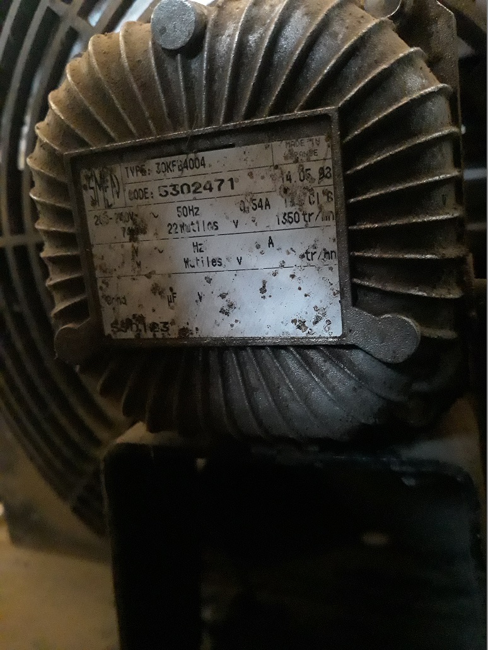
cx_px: 244
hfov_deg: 51.4
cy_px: 325
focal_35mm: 27
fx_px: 508
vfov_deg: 65.3
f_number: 1.7
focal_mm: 3.71
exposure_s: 1/10
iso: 800
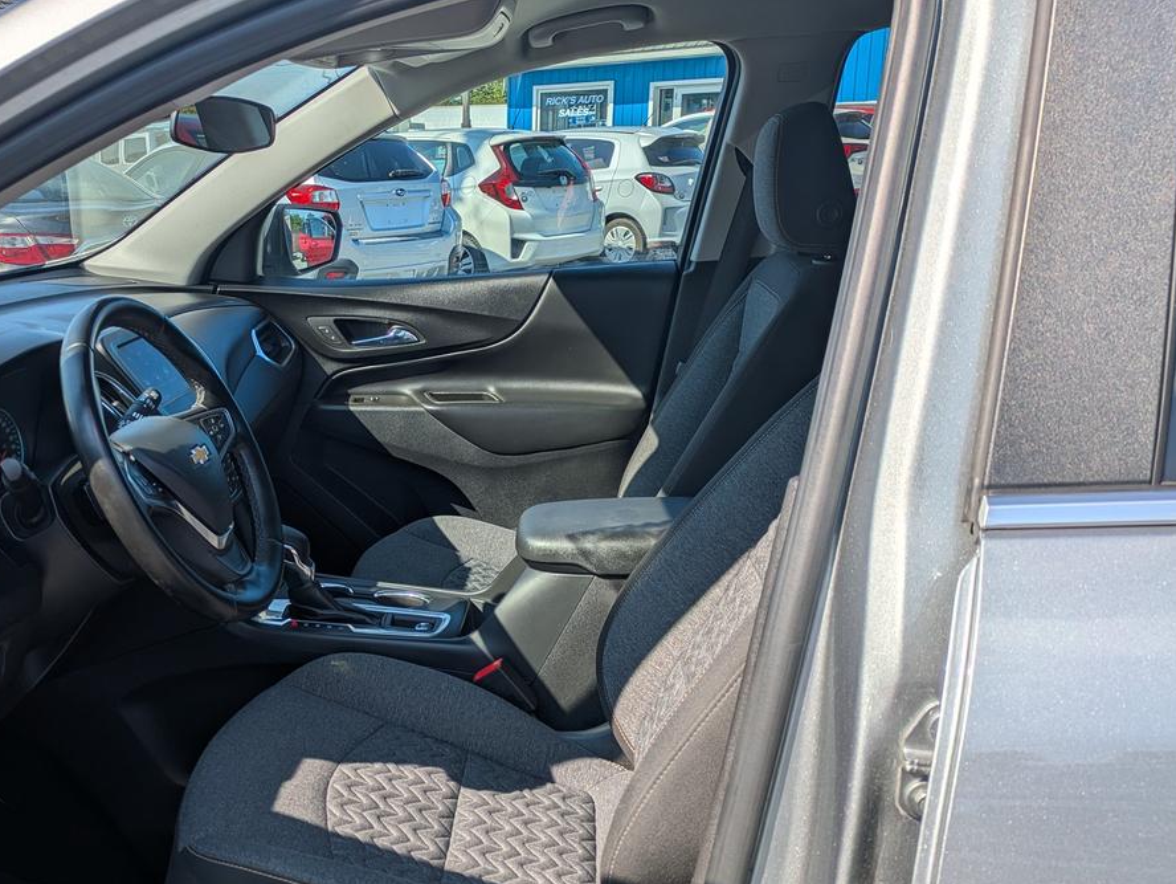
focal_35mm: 36
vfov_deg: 39.7
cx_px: 365
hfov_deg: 50.1
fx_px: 1224
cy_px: 485
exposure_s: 1/2451
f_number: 1.89
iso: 40
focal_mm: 5.43
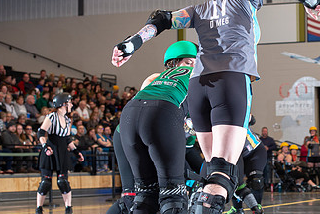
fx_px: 1246
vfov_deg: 9.8
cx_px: 267
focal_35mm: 140
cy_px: 135
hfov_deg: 14.5
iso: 640
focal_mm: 78
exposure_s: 1/160
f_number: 5.6
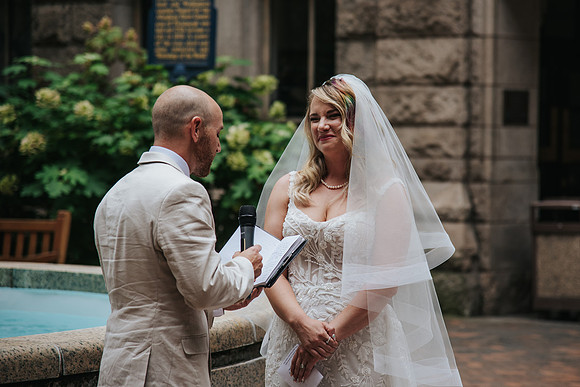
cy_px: 165
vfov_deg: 9.9
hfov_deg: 14.8
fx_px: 2235
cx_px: 332
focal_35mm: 139
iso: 320
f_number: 4
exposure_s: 1/500
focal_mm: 120
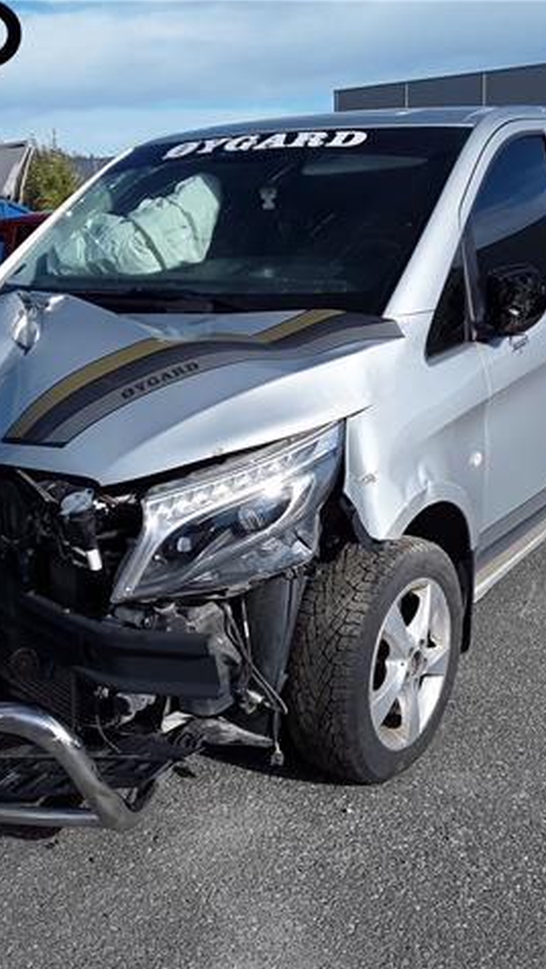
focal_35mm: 41
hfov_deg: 29.0
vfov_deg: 49.4
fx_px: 1055
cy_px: 487
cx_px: 281
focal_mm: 2.91
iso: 40
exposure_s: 1/1808
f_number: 1.9
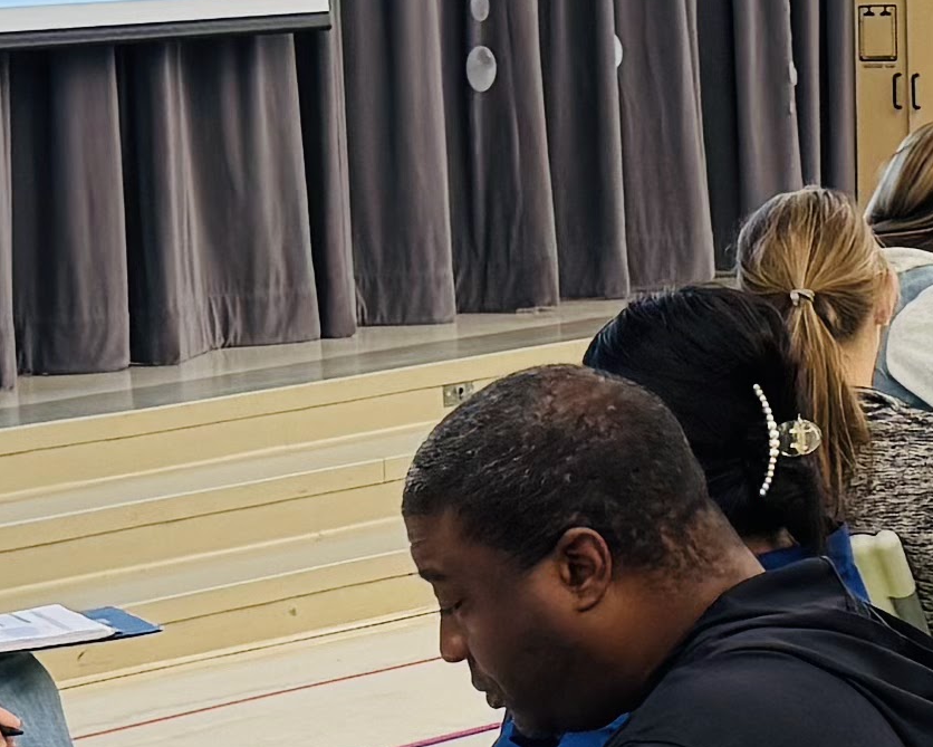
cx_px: 310
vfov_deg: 9.6
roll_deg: +2.1
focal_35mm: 160
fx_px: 4419
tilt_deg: -10.4
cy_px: 581
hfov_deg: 12.0
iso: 160
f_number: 1.78
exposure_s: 1/61
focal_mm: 6.76
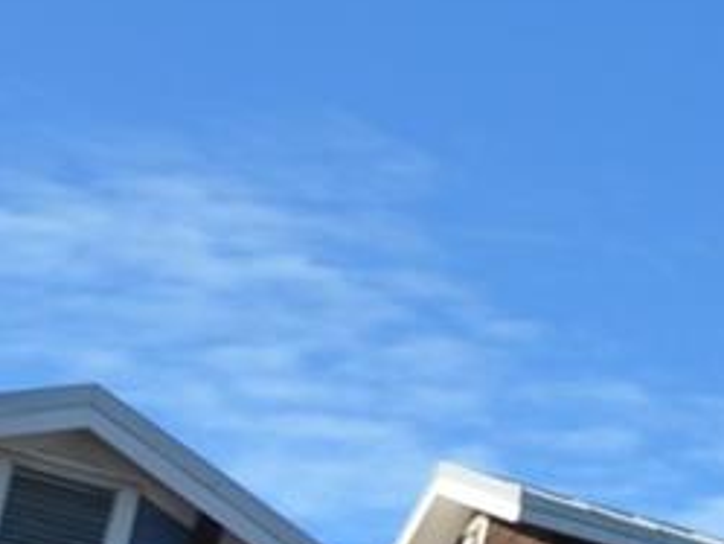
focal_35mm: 142
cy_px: 975
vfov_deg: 9.9
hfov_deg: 9.0
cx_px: 2556
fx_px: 2971
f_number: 8
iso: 100
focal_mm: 12
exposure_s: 1/250
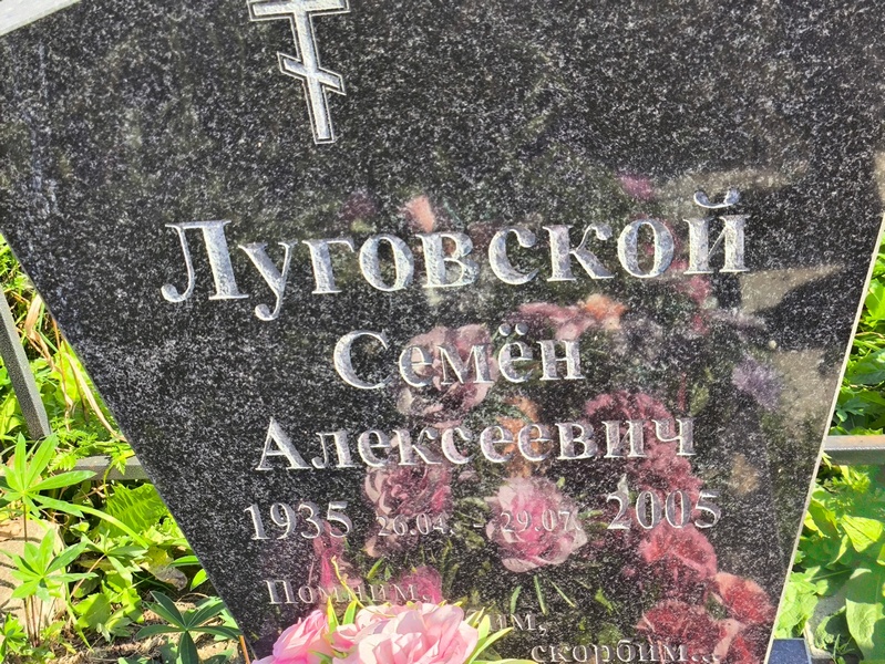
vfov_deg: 29.1
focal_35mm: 50
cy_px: 332
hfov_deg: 38.2
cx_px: 442
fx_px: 1279
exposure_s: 1/341
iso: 50
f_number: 1.7
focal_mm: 4.71
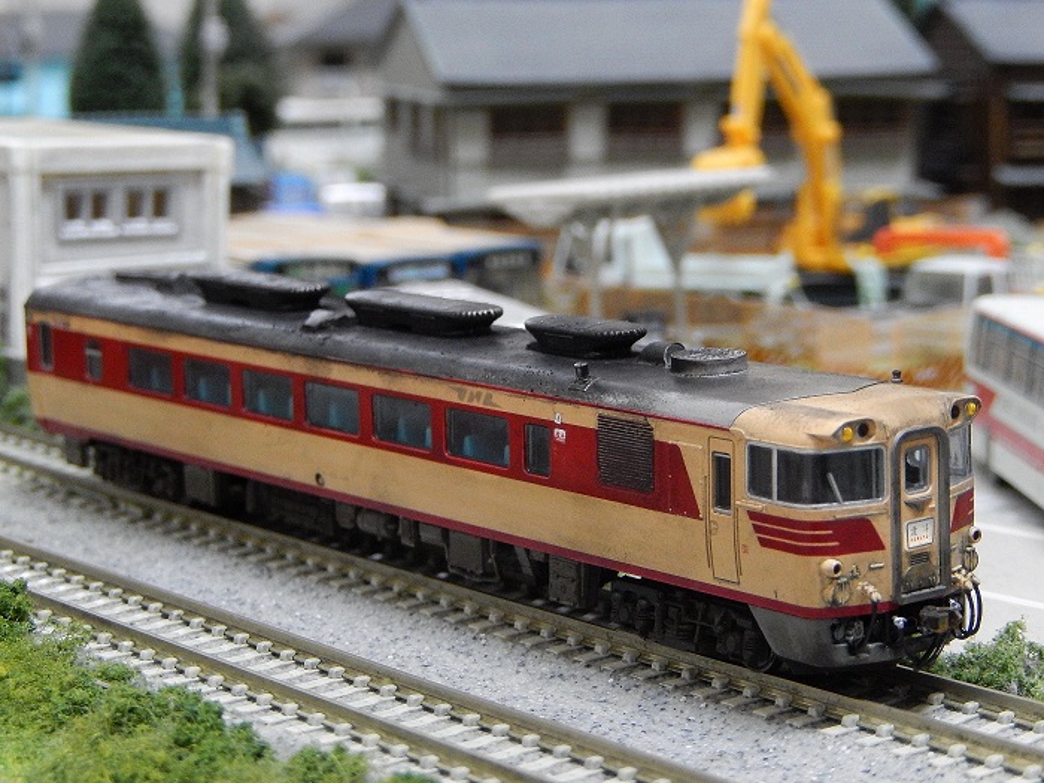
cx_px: 522
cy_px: 392
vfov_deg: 15.6
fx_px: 2865
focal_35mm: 95
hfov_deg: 20.7
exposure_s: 1/13
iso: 800
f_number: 5.2
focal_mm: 17
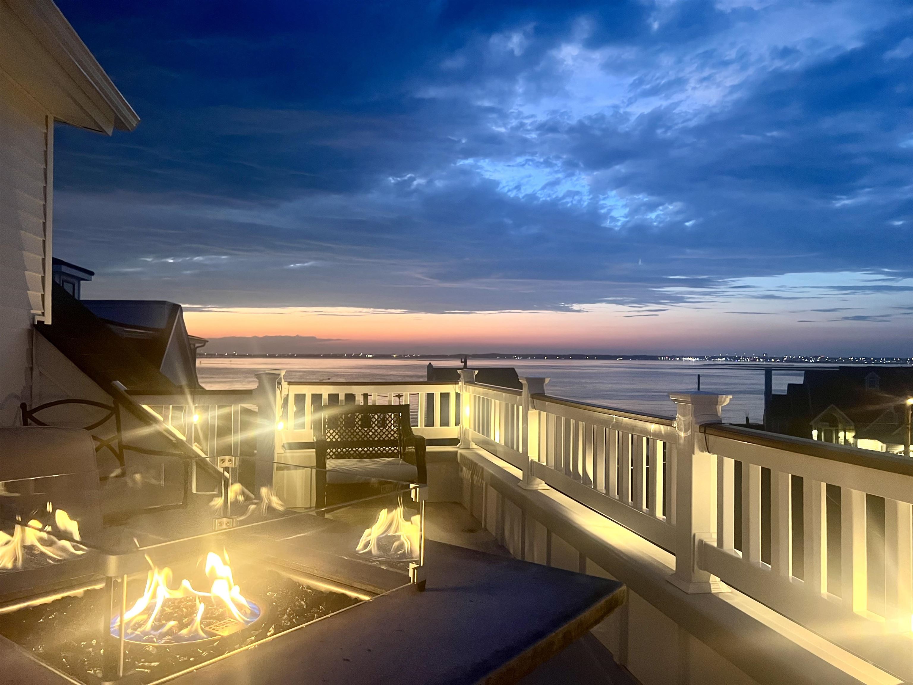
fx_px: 686
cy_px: 342
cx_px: 456
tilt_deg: +0.3
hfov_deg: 67.3
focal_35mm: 26
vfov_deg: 53.1
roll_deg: -0.5
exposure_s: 1/40
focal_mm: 5.7
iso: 500
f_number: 1.5
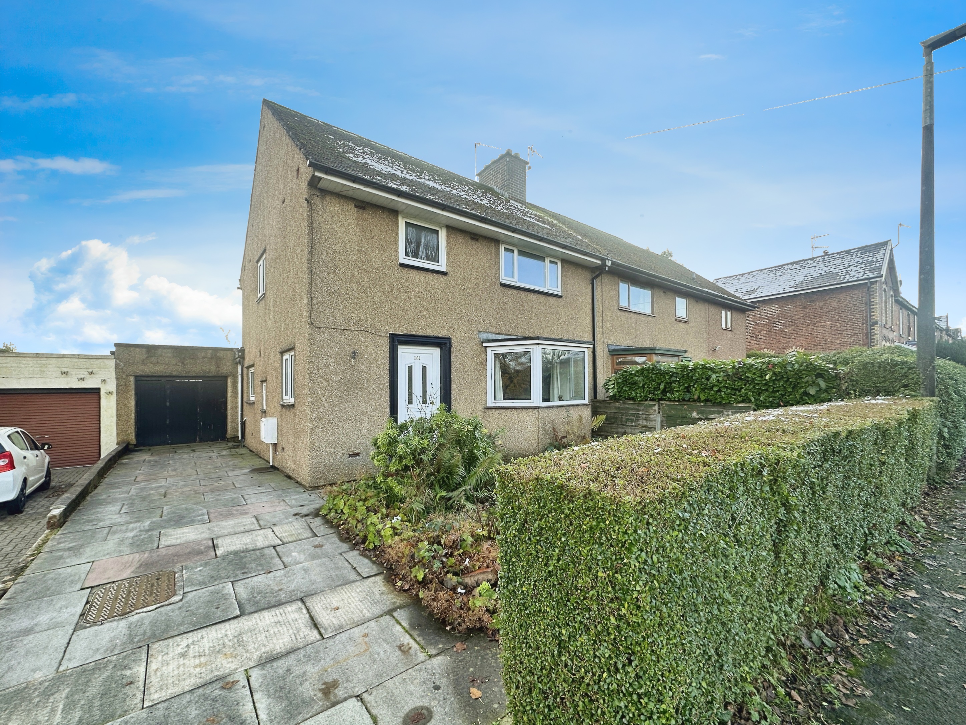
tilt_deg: +0.8
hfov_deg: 102.1
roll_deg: +0.8
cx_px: 483
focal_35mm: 14
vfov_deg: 85.7
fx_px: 391
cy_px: 362
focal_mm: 2.22
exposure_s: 1/99
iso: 40
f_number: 2.2
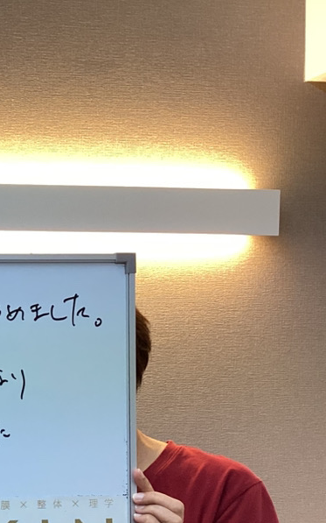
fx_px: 938
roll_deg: +0.6
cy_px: 393
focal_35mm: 66
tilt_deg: -2.9
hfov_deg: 17.7
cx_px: -156
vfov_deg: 30.5
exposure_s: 1/50
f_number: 2.4
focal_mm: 3.3
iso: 100
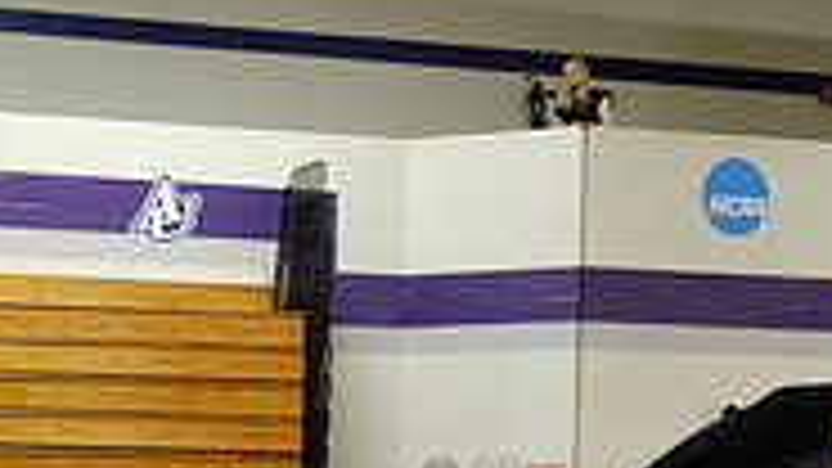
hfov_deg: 20.6
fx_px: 2250
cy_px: 848
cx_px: 108
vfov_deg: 11.1
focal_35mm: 102
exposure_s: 1/125
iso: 1600
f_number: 2.8
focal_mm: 20.6
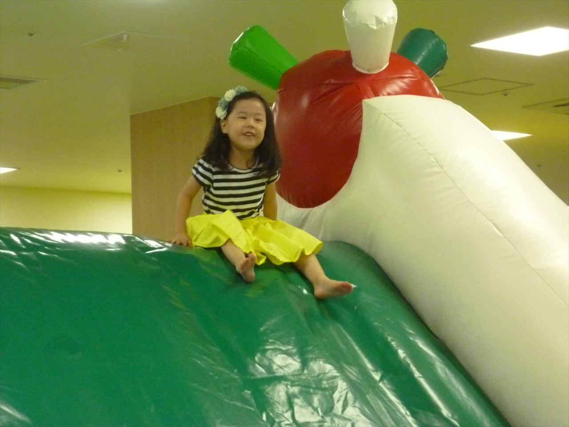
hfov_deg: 17.6
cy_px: 214
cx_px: 284
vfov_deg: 13.2
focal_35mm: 112
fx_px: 1841
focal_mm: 19.9
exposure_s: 1/60
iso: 800
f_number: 5.8
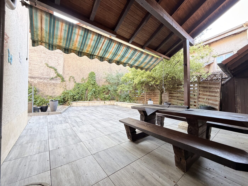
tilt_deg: +0.7
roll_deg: +0.2
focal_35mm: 14
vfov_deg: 85.7
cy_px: 93
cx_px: 124
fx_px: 100
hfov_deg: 102.1
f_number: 2.2
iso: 320
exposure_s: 1/60
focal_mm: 2.22
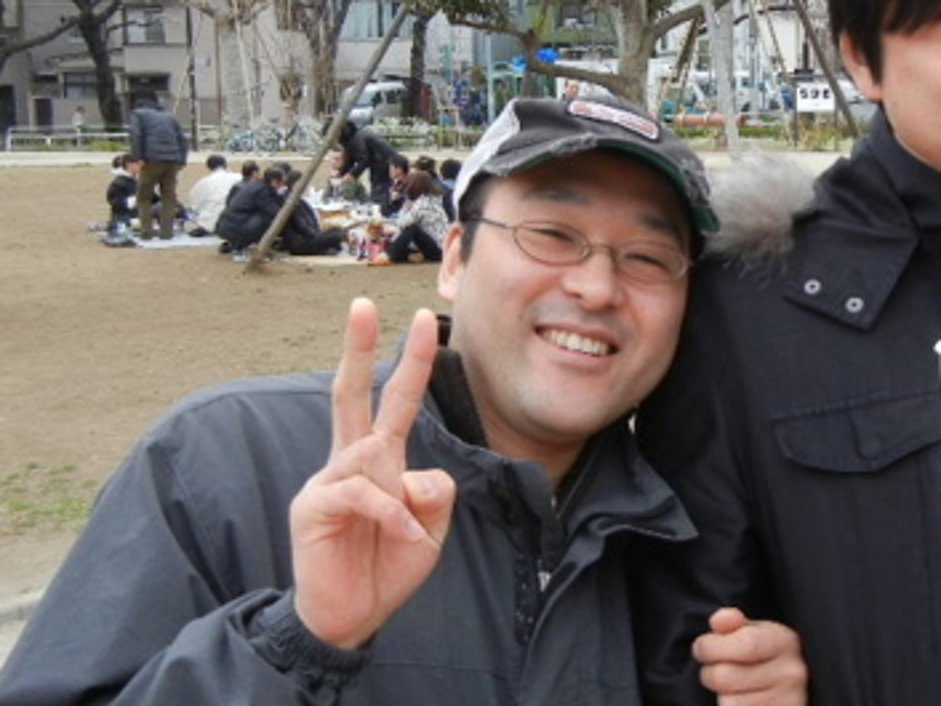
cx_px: 698
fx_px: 1849
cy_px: 314
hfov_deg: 28.2
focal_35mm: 68
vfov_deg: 21.6
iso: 160
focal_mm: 5.4
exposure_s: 1/72.7
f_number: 3.5
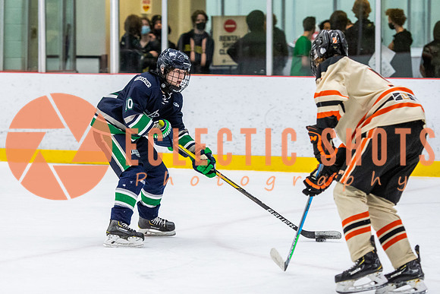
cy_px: 135
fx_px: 2566
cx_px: 161
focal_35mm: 210
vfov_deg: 6.5
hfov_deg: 9.8
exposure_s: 1/640
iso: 1400
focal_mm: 110
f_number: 2.8
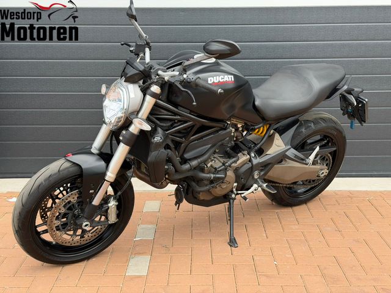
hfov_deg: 39.7
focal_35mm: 48
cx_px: 196
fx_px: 542
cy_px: 146
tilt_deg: -12.6
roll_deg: +0.8
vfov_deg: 30.3
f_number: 1.78
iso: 100
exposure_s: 1/1203
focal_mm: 6.76
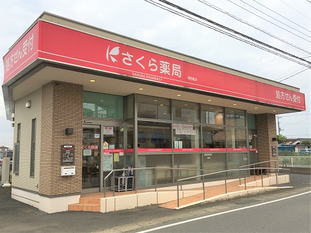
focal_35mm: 29
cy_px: 116
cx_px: 156
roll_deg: -0.7
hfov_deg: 61.7
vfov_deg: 48.2
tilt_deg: +6.8
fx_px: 261
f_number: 2.2
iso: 25
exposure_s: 1/635
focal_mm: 4.15
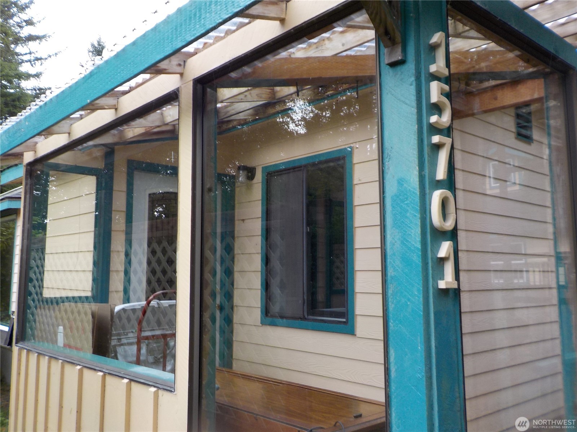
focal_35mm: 30
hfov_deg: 60.0
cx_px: 288
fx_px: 500
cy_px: 216
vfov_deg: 46.8
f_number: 3.3
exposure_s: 1/50
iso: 125
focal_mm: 4.1
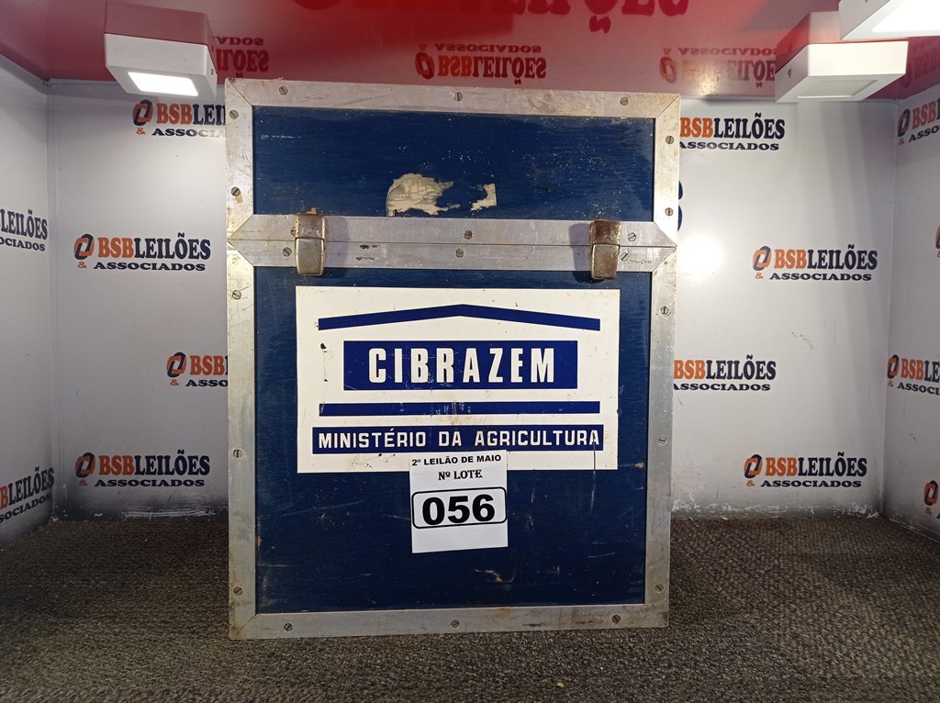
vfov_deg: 49.7
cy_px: 352
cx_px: 470
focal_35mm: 28
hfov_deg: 63.5
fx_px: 760
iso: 168
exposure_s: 1/120
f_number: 1.79
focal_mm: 4.7
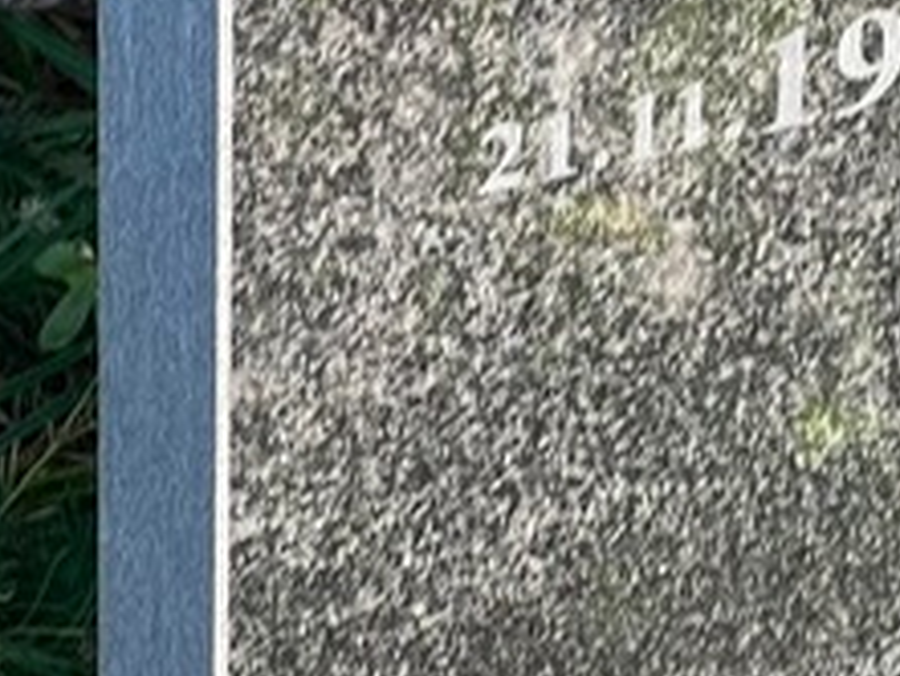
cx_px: 1226
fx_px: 7258
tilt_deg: -34.8
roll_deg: -2.2
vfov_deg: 5.3
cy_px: -399
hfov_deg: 7.0
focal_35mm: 279
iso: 50
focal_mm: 9
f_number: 2.8
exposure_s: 1/99
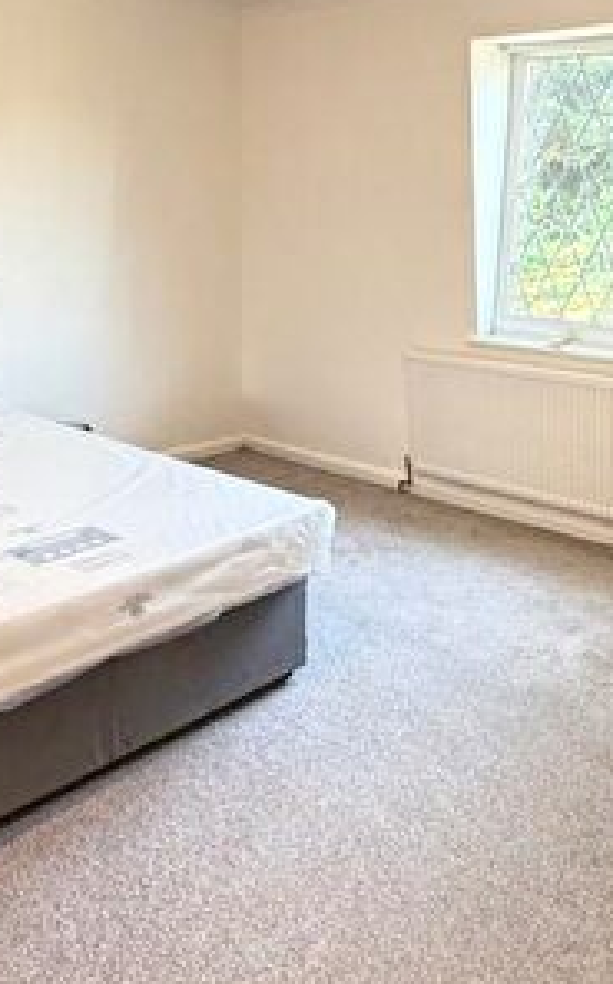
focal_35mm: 35
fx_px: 938
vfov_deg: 55.2
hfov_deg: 36.2
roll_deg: -1.0
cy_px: 436
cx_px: 315
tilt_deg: -13.9
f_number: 2.2
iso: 400
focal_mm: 2.22
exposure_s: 1/50
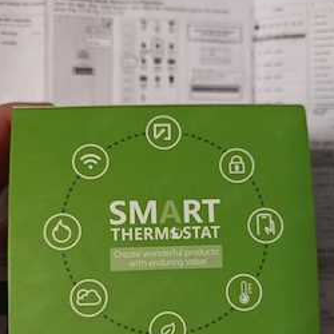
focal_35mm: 34
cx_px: 175
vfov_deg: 47.5
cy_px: 227
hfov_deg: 48.4
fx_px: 371
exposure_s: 1/50
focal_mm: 6.83
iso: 160
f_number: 2
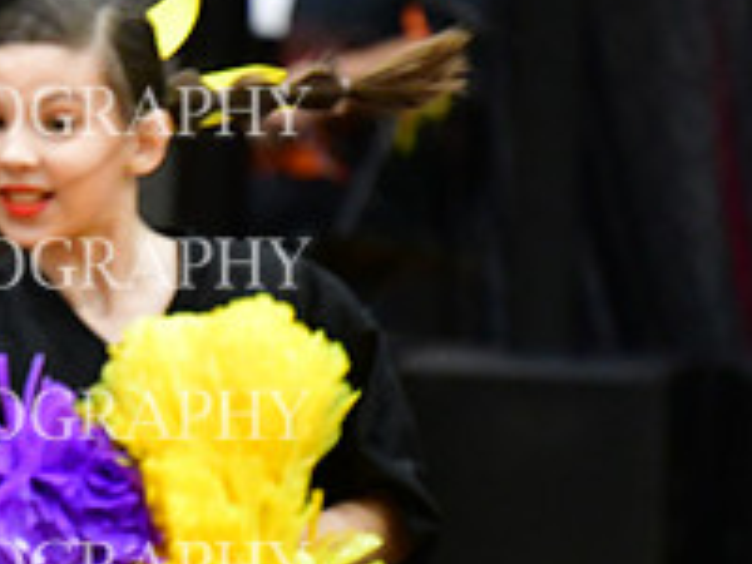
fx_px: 18205
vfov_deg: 1.8
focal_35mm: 838
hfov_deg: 2.4
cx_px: -233
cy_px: 36
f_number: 3.5
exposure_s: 1/500
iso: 5000
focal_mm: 200
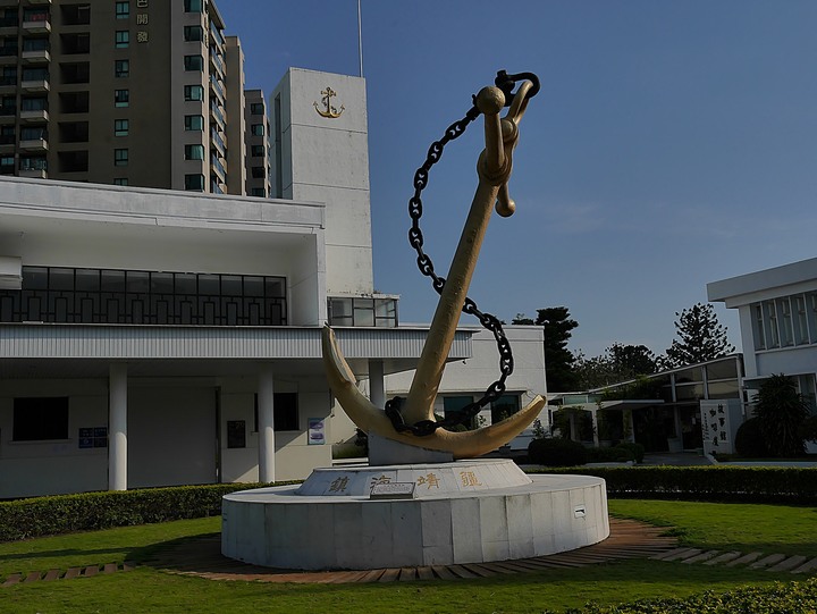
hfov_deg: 51.3
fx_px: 850
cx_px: 408
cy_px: 307
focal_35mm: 36
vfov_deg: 39.7
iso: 125
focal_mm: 18
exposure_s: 1/1300
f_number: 9
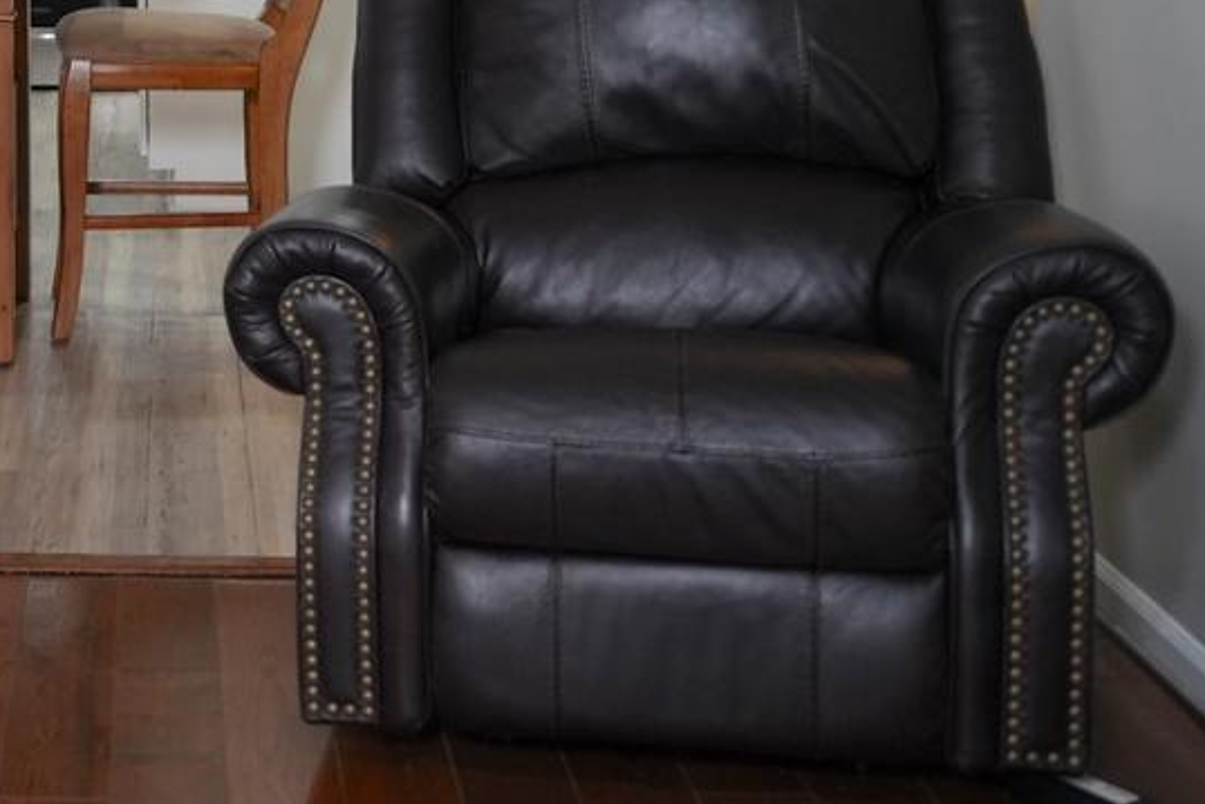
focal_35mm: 75
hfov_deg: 25.5
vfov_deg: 17.2
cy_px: -216
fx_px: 2511
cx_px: -27
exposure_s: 1/160
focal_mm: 28
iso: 1600
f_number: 2.8
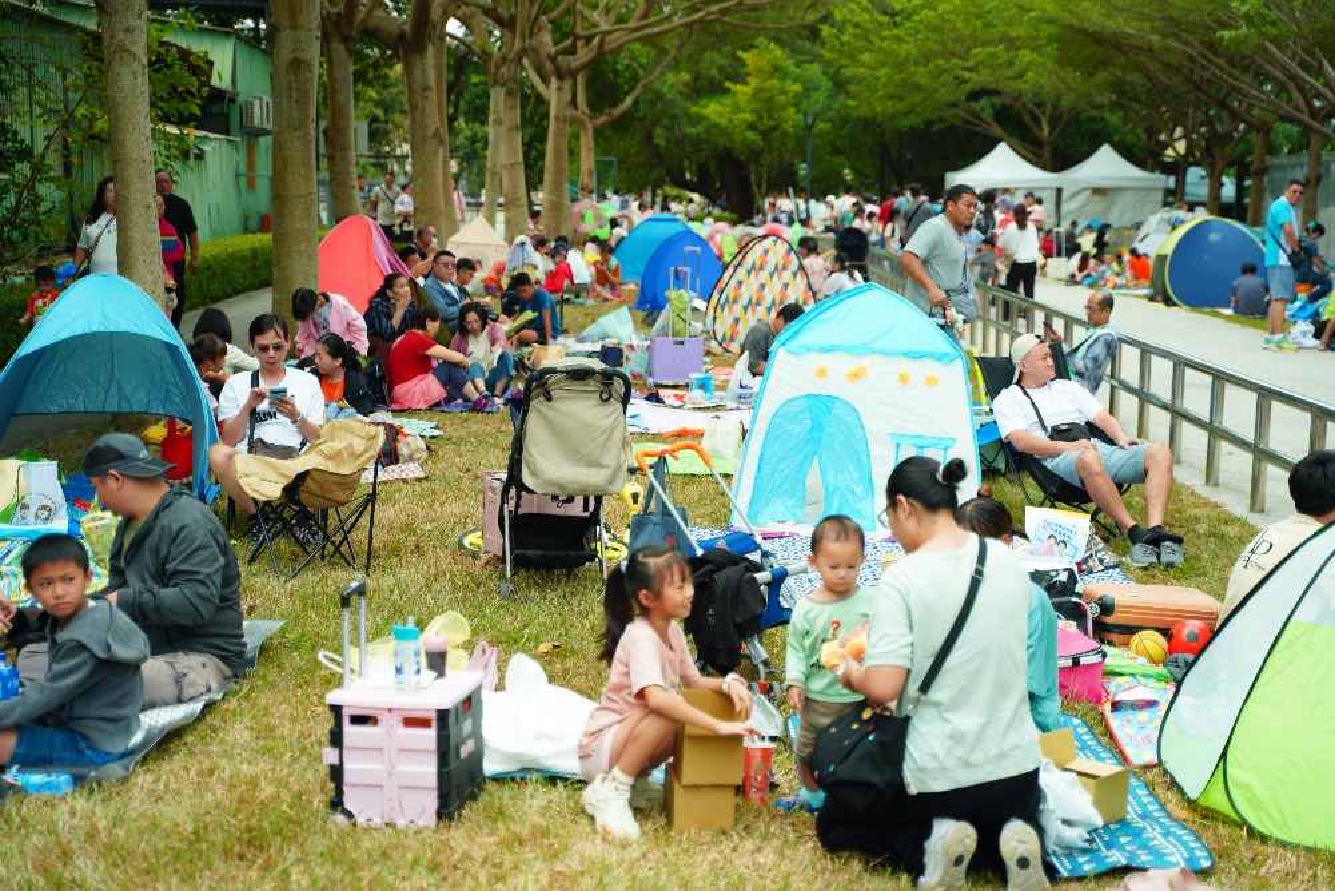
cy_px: 446
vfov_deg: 23.4
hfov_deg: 34.5
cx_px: 668
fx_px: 2151
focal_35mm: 58
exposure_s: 1/400
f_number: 2.8
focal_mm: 58
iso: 100
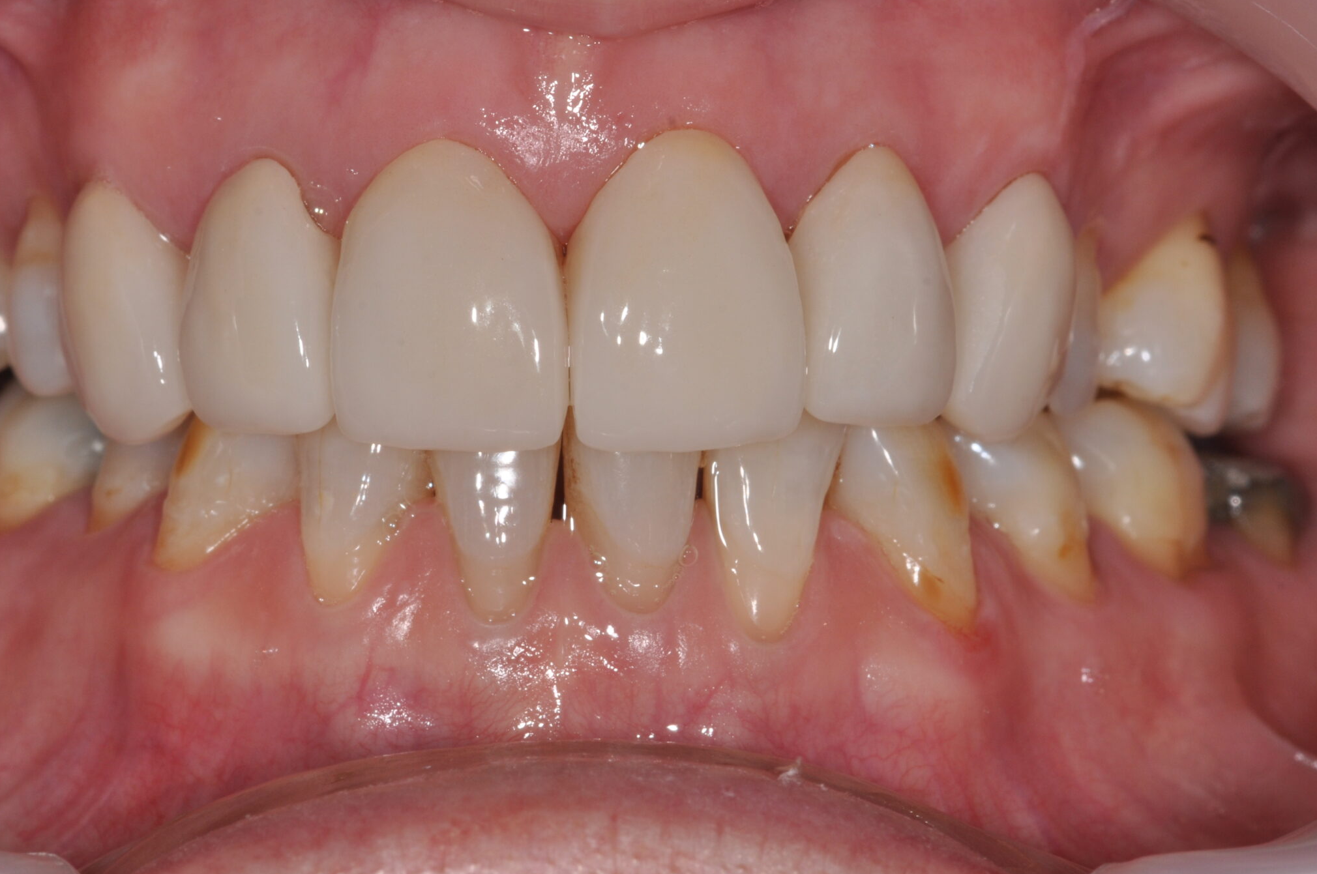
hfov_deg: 10.3
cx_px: 599
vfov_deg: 6.9
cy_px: 385
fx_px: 7293
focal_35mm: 200
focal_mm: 105
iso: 200
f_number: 22
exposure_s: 1/60
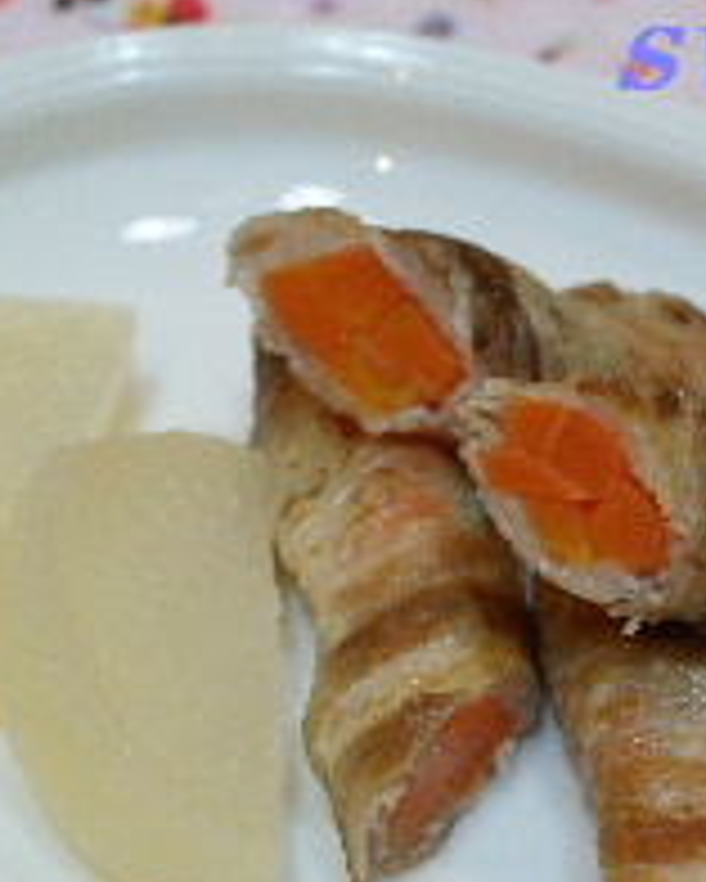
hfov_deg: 16.7
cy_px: 614
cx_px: 479
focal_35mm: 92
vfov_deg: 20.7
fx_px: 2401
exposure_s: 1/30
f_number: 5
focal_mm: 28
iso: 400
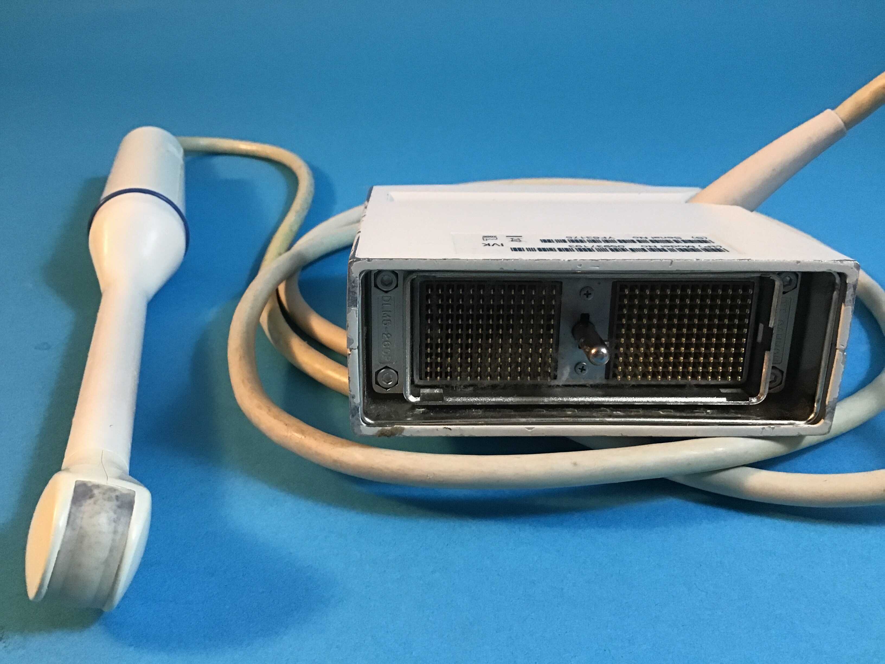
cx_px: 442
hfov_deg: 58.4
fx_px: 793
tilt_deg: -27.8
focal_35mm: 31
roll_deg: -0.7
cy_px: 332
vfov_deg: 45.4
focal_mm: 3.3
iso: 125
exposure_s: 1/30
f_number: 2.4
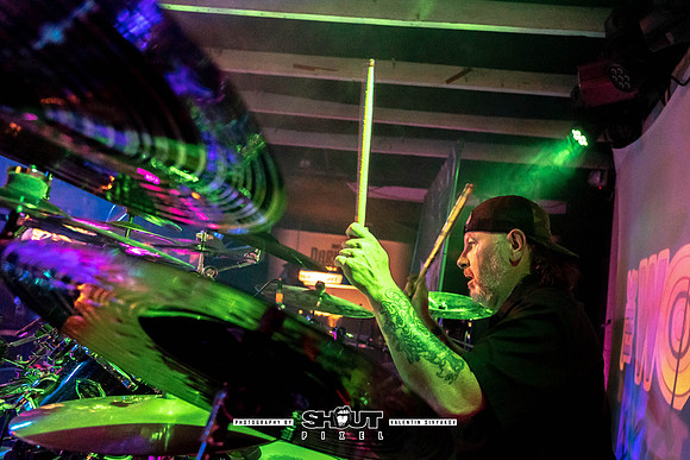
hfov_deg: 62.7
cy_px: 274
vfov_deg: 45.7
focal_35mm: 28
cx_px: 477
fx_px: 543
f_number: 2.8
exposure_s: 1/200
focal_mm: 20.5
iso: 3200
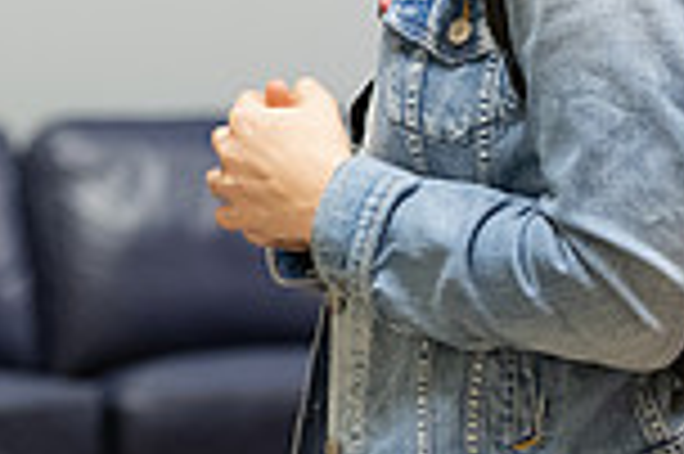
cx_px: -140
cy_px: -2
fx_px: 5428
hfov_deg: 7.2
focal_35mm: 286
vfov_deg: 4.8
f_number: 3.2
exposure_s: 1/200
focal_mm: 75
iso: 2500
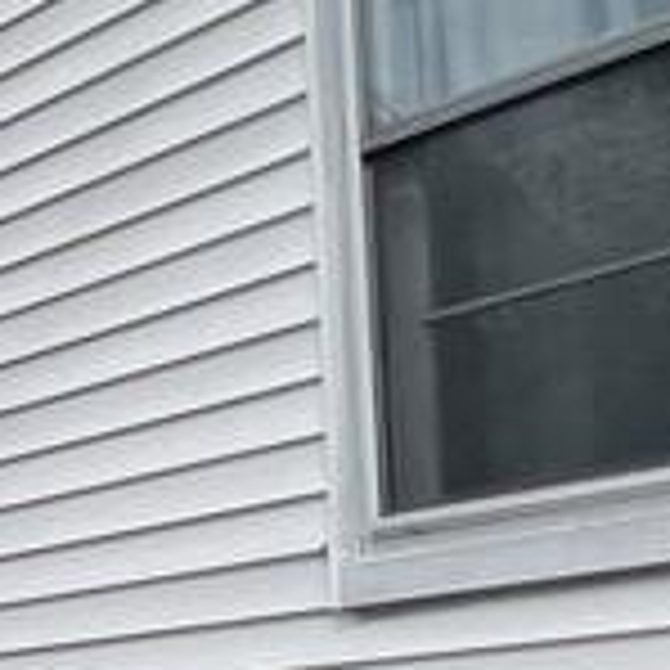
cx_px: -1385
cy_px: 782
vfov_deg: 20.6
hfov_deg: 11.2
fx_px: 1730
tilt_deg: +2.5
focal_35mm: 79
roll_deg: +1.1
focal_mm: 1.57
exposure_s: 1/579
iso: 32
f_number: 1.8
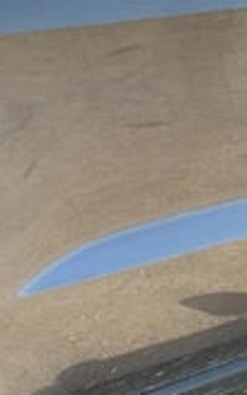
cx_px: 102
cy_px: 230
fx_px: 786
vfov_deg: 28.2
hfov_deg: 17.9
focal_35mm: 73
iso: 25
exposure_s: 1/274
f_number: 1.8
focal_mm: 3
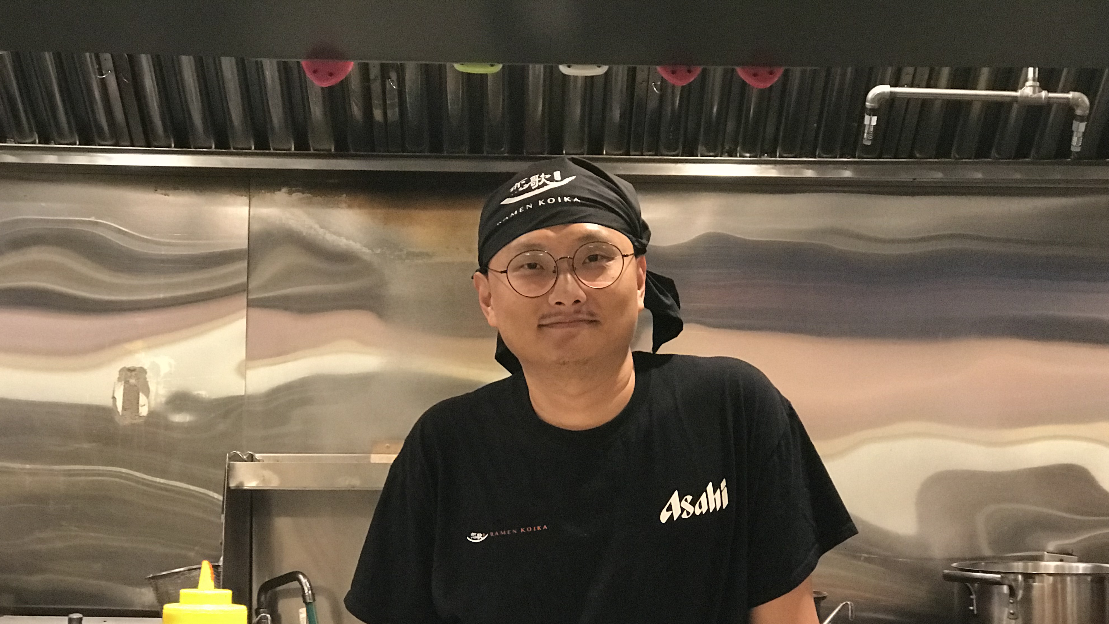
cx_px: 559
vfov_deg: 19.1
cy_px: 420
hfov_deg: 33.3
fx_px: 1853
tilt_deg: +1.1
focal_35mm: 63
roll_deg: -0.8
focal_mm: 6.6
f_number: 2.8
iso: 1000
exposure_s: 1/60
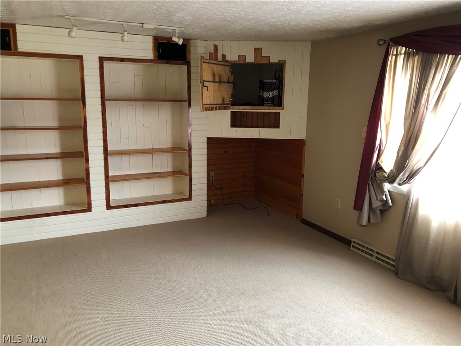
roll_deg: -0.5
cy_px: 173
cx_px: 230
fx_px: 373
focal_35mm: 28
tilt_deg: -11.5
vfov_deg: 49.7
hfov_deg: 63.4
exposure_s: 1/13
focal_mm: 3.99
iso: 100
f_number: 1.8
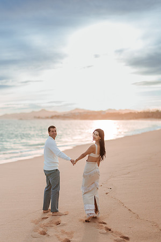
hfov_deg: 23.4
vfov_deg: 34.5
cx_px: 80
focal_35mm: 58
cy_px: 121
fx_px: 389
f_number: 1.4
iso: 250
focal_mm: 58
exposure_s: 1/5000
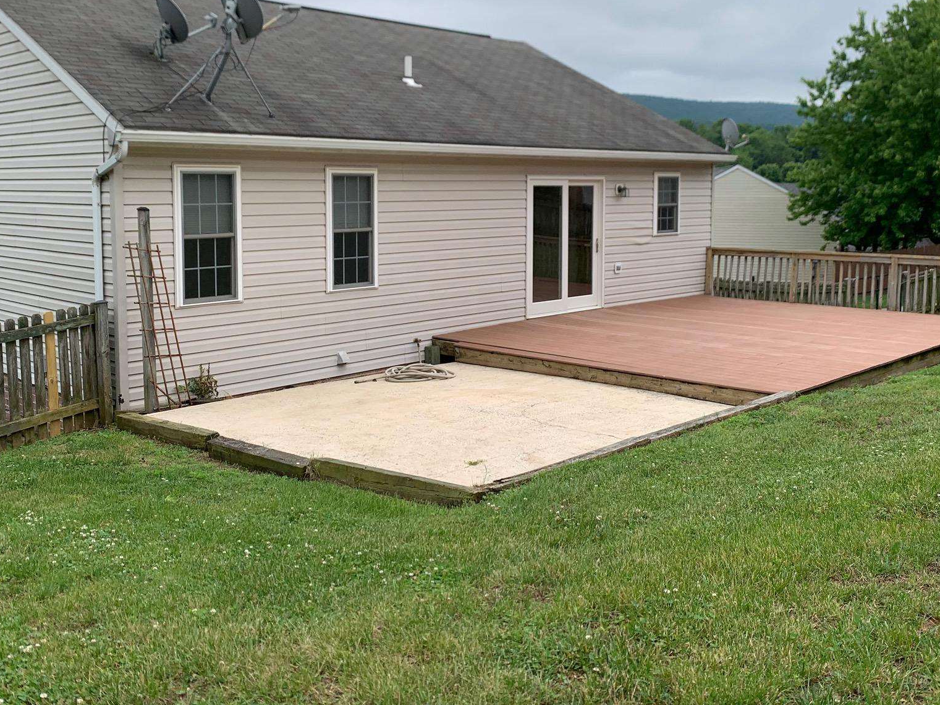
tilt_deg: -4.9
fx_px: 951
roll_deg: +0.2
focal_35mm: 35
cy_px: 240
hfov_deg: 52.6
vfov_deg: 40.3
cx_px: 468
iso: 25
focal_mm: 4.25
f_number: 1.8
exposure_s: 1/1235
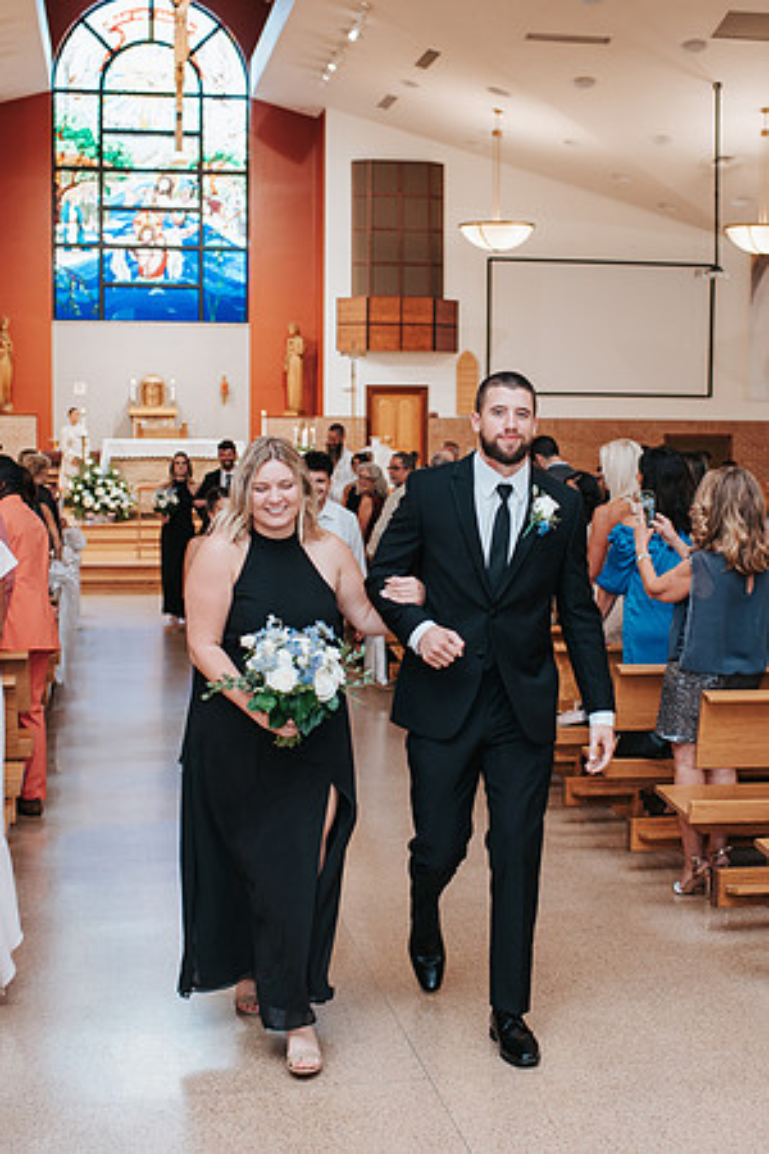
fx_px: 1688
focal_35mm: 53
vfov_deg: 37.7
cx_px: 427
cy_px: 577
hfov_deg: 25.7
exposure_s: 1/125
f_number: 2.8
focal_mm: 35
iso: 1000
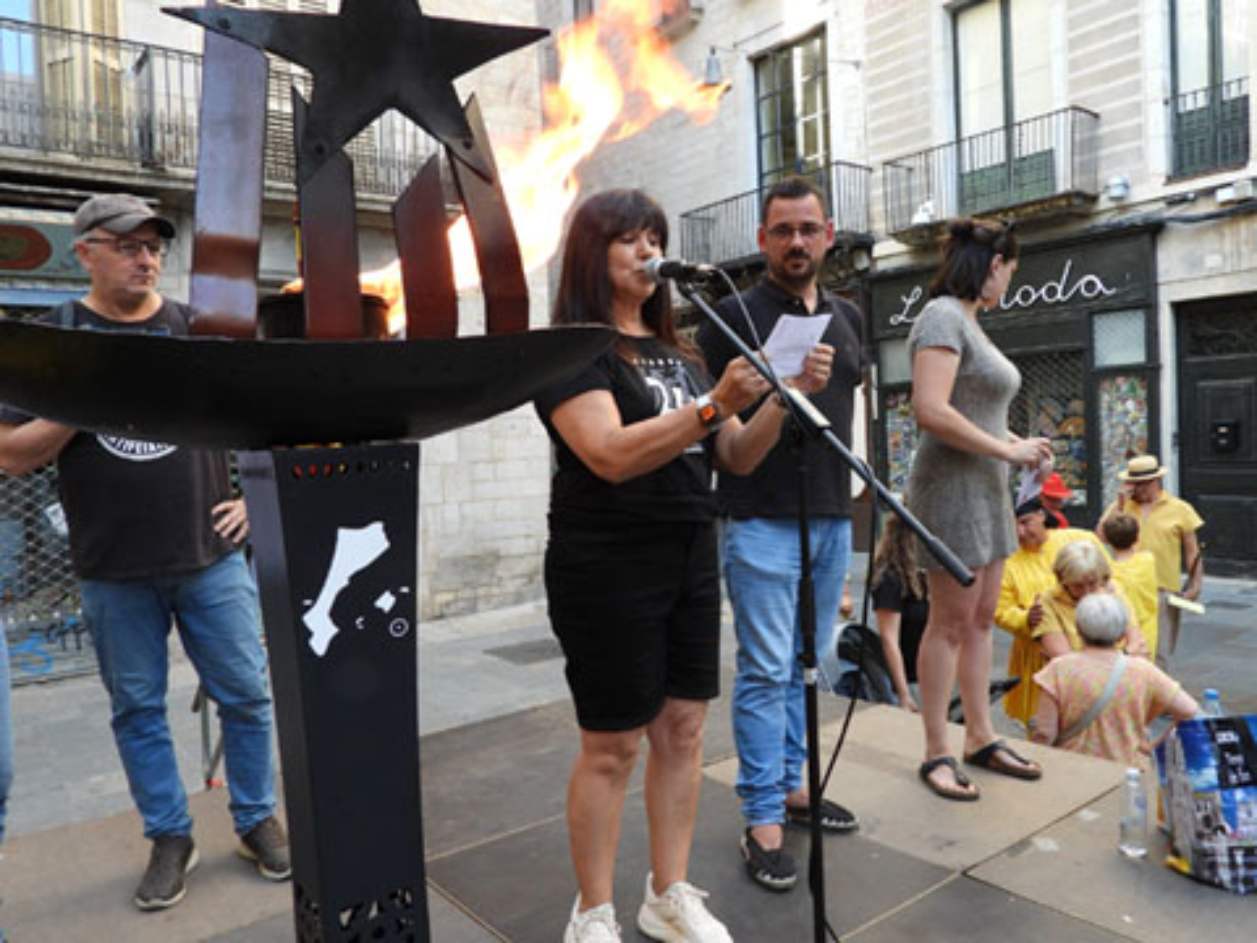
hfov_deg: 67.3
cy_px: 472
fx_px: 944
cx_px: 628
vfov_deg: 53.1
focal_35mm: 26
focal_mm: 4.7
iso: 100
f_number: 2.8
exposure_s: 1/80
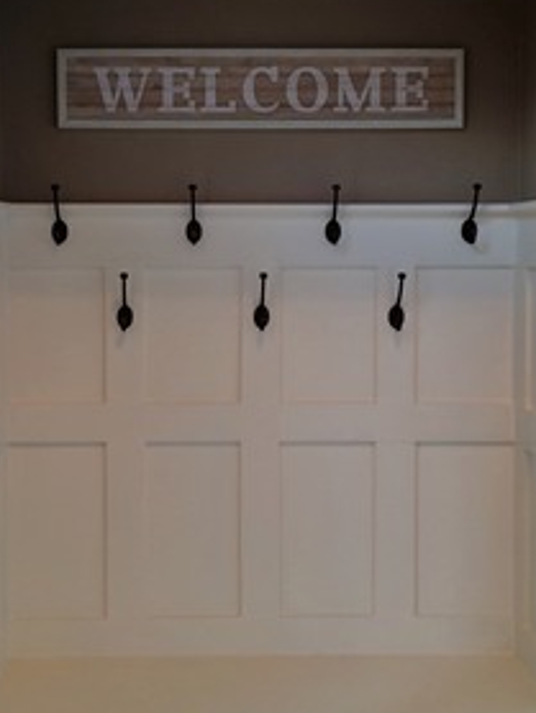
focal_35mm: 50
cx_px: 226
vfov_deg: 38.0
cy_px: 292
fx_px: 1031
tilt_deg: -2.4
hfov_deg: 29.1
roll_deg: +1.0
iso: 50
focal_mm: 4.15
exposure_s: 1/30
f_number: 2.2
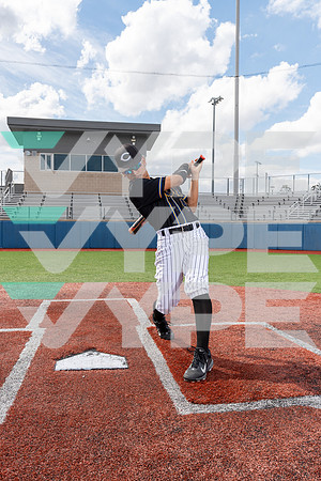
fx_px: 428
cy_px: 240
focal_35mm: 32
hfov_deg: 41.1
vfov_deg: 58.7
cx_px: 160
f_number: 8
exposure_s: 1/250
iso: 100
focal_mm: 32
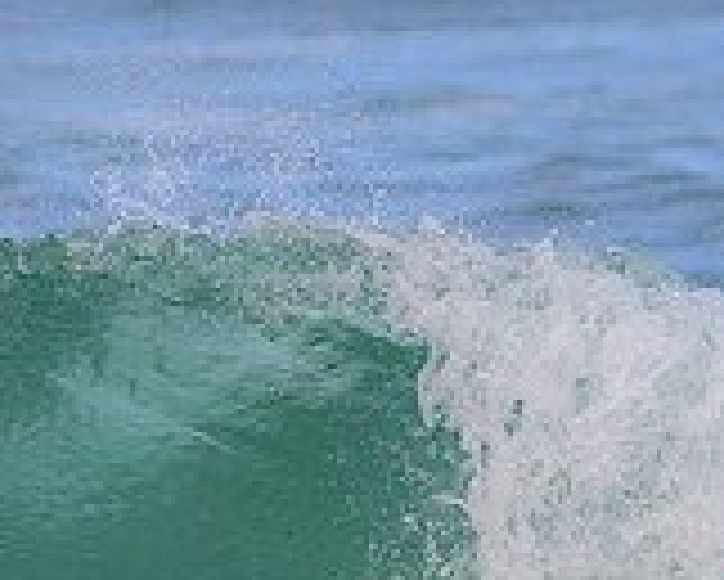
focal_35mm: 1792
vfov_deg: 0.9
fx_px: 38422
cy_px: 713
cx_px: 728
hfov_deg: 1.1
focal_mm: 530
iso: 1600
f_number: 11
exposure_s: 1/1250
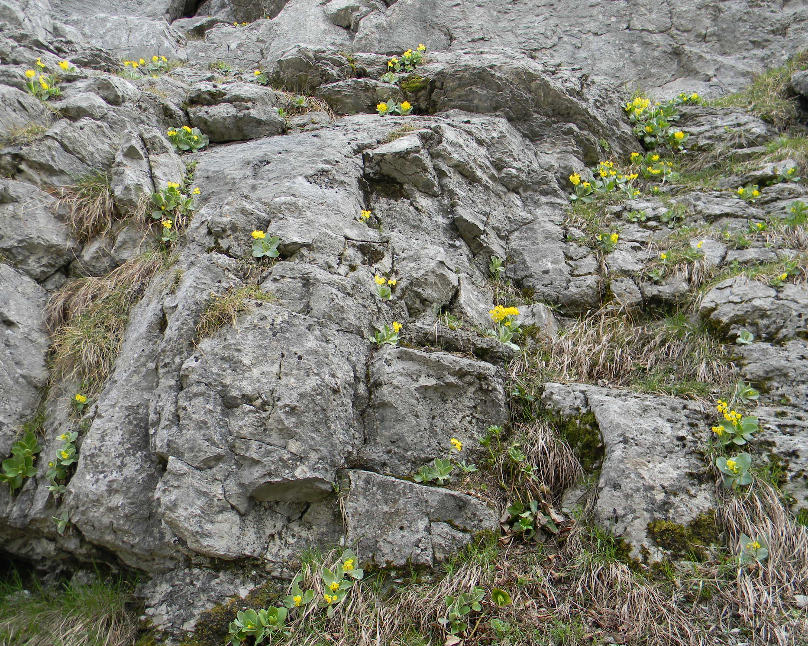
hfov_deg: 58.8
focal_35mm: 30
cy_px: 328
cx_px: 390
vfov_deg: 48.5
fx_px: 717
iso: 80
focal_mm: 5
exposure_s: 1/116
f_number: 3.5
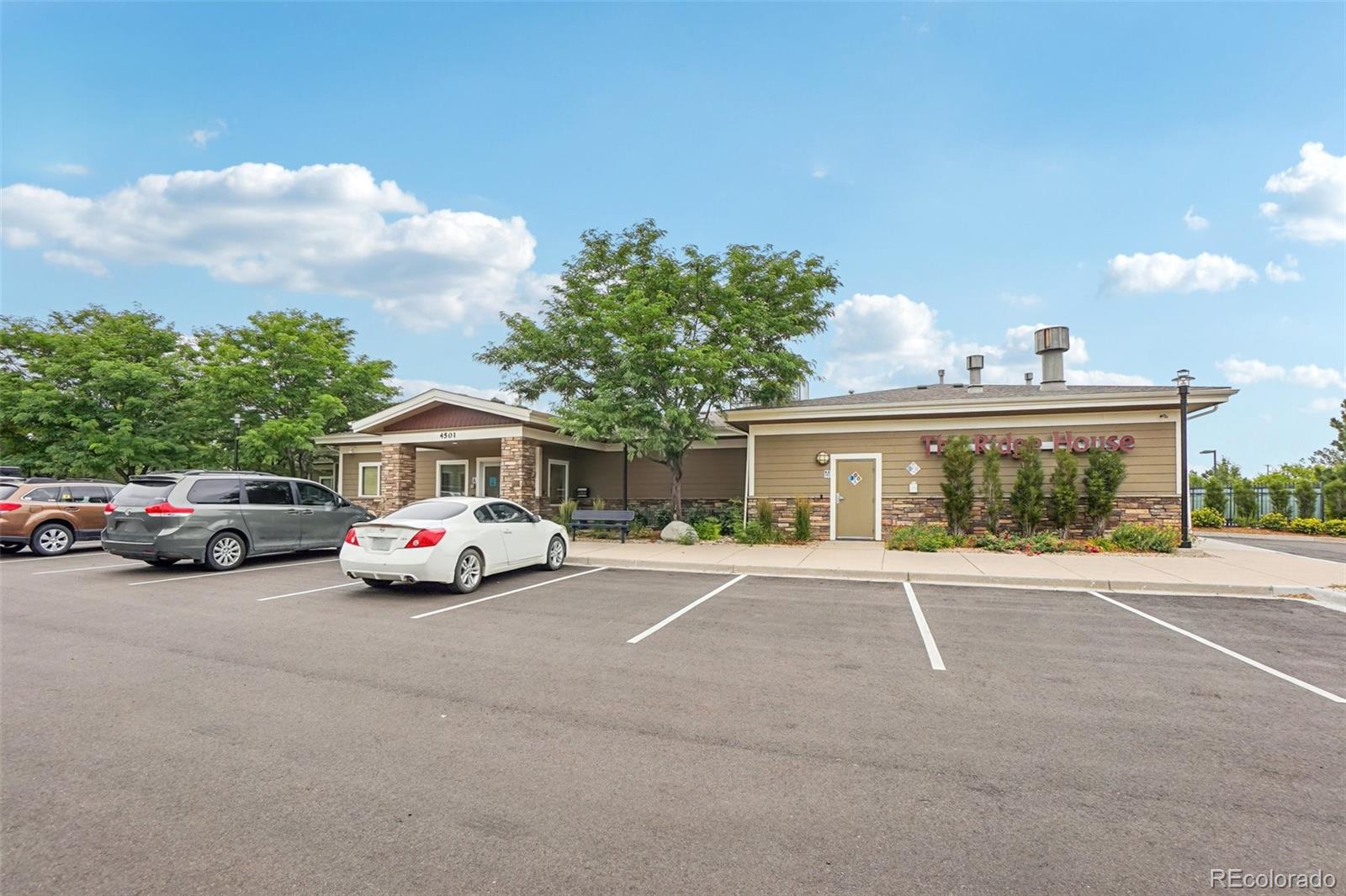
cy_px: 448
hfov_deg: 100.4
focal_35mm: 15
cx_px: 673
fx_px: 561
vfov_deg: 77.3
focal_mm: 10
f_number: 8
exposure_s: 1/160
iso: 100
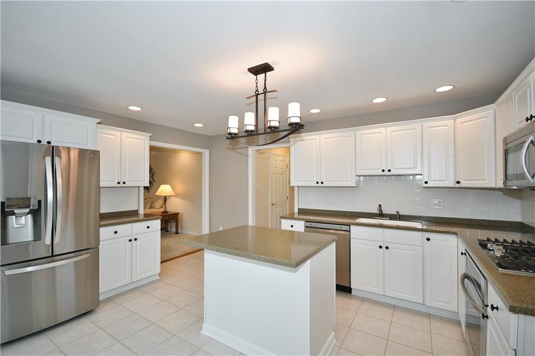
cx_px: 268
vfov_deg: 73.7
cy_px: 178
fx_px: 238
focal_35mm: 16
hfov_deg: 96.8
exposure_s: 1/200
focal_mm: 11
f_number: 4.2
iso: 800
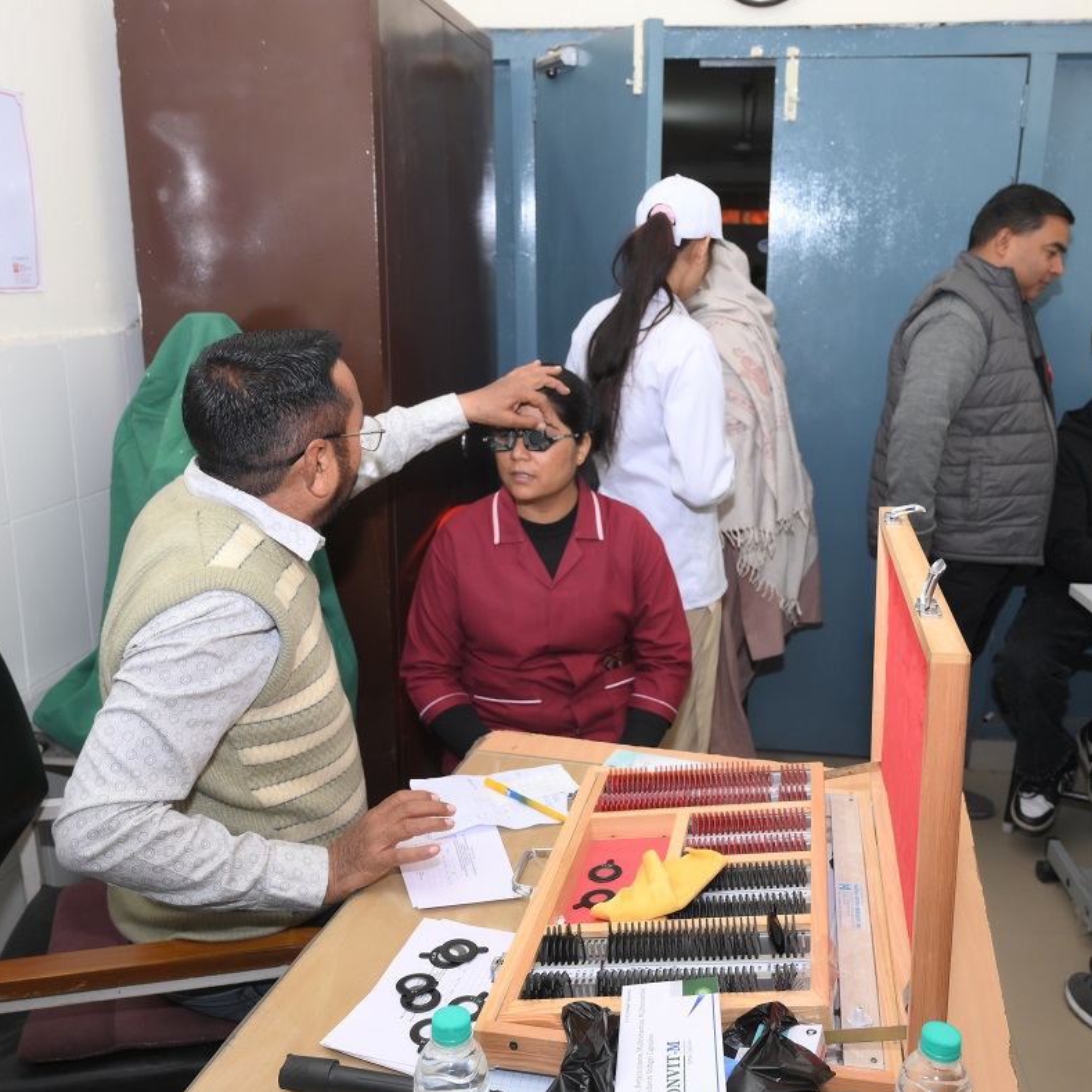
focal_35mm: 31
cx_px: 601
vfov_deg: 52.5
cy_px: 549
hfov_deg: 52.4
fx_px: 1106
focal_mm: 24
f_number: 5.6
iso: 1000
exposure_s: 1/125
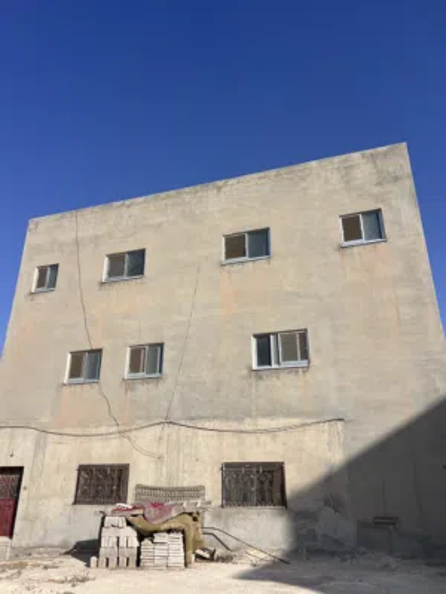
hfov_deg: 53.1
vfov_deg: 67.3
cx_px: 223
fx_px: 447
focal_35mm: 26
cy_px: 297
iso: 50
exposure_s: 1/6993
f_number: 1.5
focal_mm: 5.7
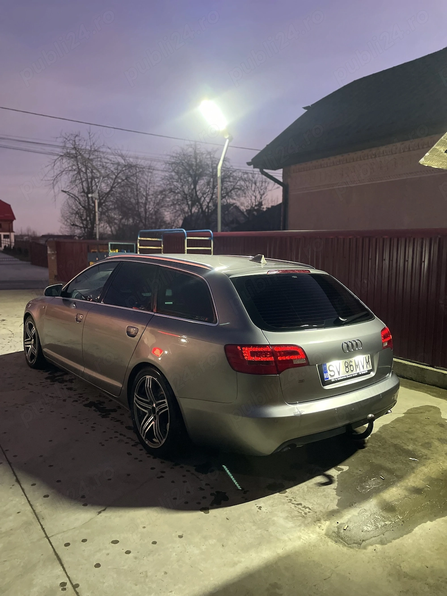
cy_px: 298
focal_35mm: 26
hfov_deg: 53.0
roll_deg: +0.7
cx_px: 224
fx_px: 448
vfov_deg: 67.3
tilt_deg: -7.8
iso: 500
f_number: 1.6
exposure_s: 1/25
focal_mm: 4.2
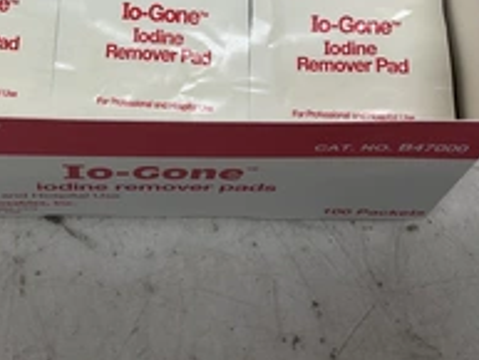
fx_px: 831
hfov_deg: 31.7
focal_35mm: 60
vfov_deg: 23.7
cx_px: 137
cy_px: 32
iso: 25
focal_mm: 3
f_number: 1.8
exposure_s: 1/120
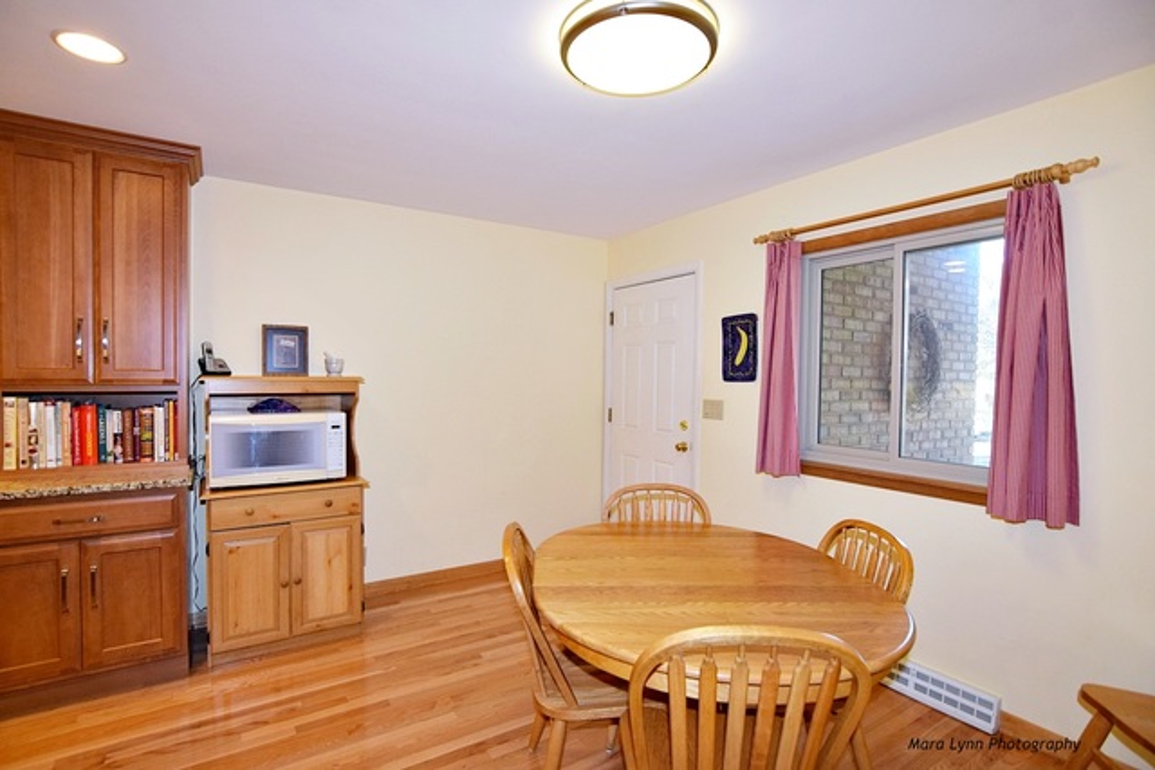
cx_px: 578
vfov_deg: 72.1
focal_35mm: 16
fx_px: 529
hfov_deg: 95.0
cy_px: 385
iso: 800
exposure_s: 1/80
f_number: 4.5
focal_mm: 11
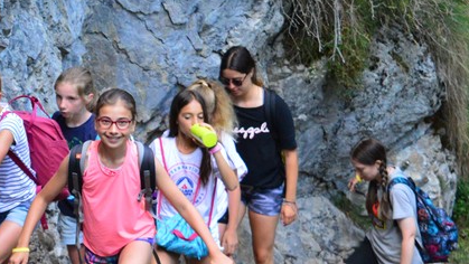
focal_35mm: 184
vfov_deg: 6.6
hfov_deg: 11.6
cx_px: 6
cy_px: 109
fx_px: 2289
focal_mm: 48
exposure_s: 1/1250
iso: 1600
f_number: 5.3
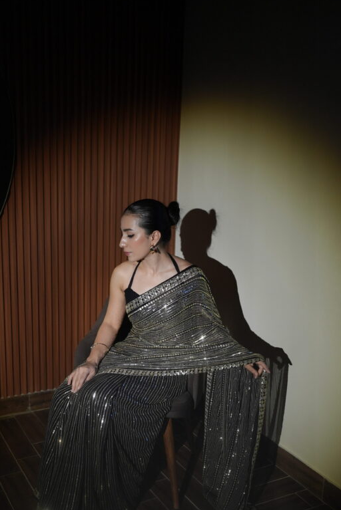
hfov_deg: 32.6
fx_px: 582
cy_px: 294
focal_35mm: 41
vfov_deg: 47.2
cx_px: 157
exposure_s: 1/100
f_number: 1.4
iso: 800
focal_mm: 35
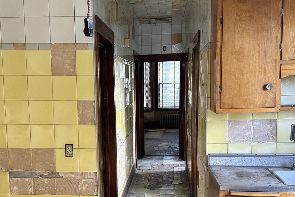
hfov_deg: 47.4
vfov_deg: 32.4
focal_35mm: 41
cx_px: 138
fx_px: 336
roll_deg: +0.9
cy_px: 125
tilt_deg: -8.0
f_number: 1.78
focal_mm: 6.86
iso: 250
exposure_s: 1/99
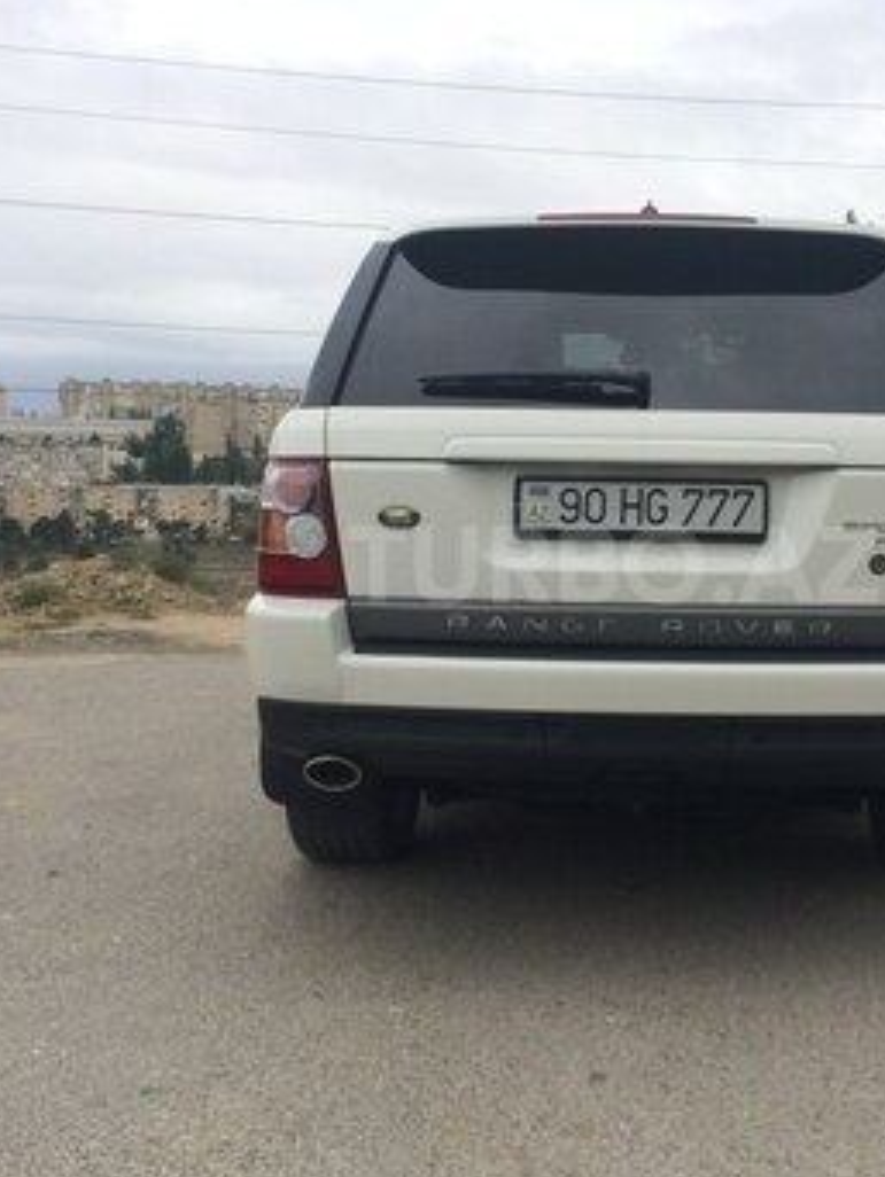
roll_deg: -0.2
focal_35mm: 42
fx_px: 1430
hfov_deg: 34.0
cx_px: 613
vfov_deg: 44.8
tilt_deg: -5.1
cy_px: 564
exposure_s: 1/933
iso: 32
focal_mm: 4.15
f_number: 2.2
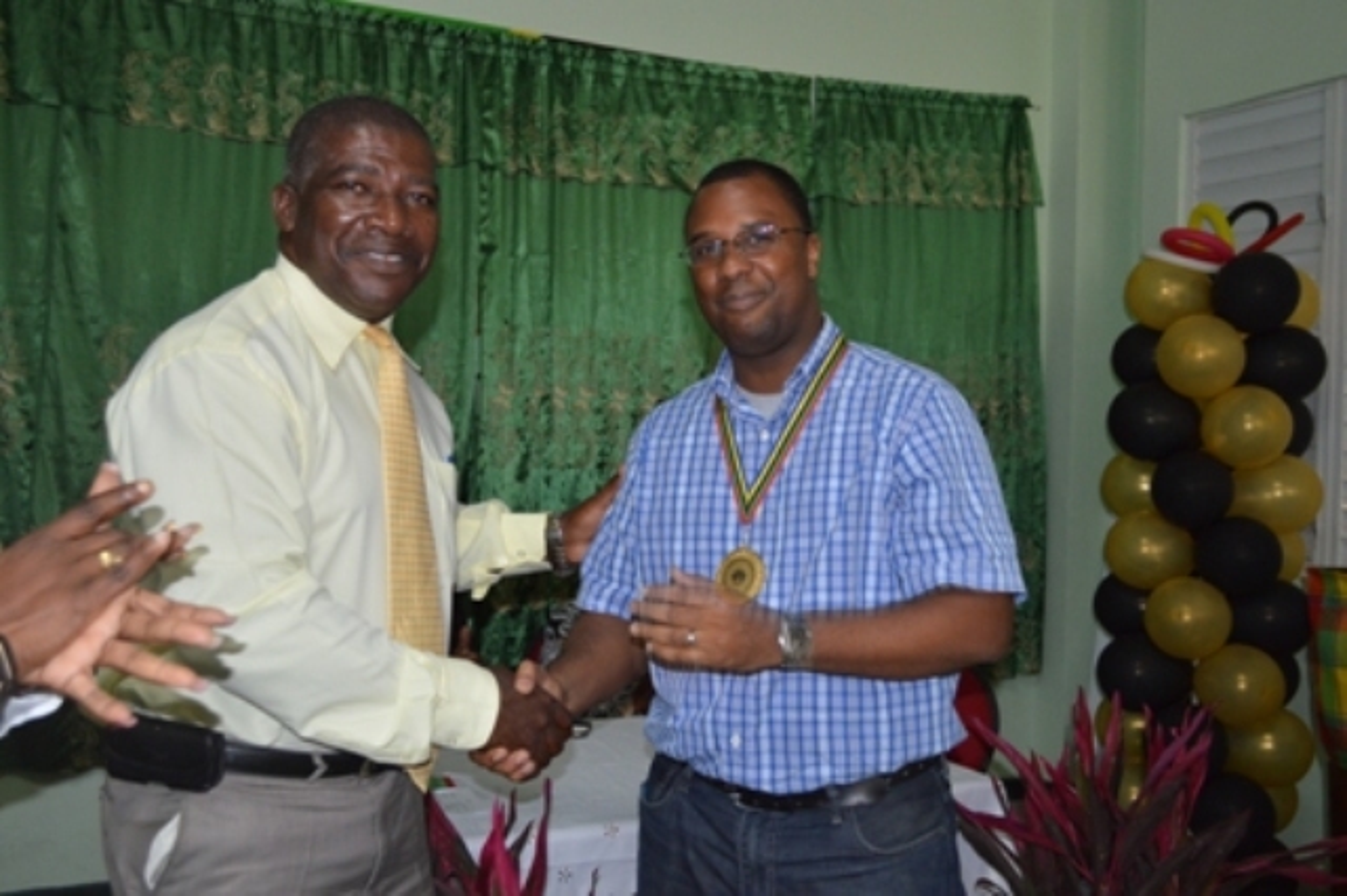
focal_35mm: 36
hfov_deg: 53.2
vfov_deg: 36.8
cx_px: 674
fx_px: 1346
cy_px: 448
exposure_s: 1/60
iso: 800
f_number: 4
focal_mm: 24
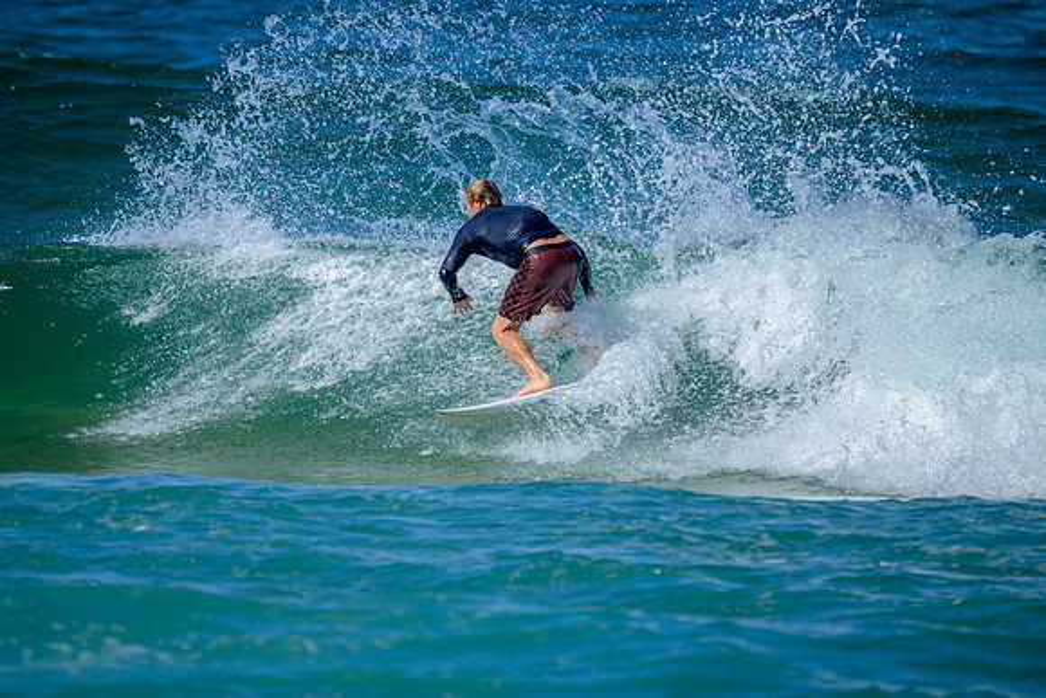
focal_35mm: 800
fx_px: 23249
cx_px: 523
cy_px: 349
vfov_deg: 1.7
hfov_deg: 2.6
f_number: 6.3
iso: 280
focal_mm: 800
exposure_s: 1/2500
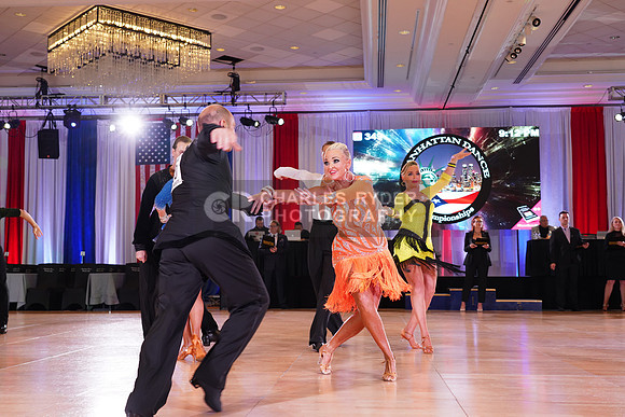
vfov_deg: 33.4
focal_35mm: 40
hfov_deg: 48.4
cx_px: 312
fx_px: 695
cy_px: 208
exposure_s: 1/160
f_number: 5
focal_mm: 40
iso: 1600
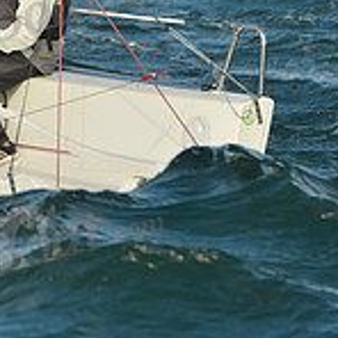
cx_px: -274
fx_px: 7368
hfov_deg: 2.6
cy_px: -63
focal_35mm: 667
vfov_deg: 2.6
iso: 280
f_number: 8
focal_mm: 200
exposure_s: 1/1250
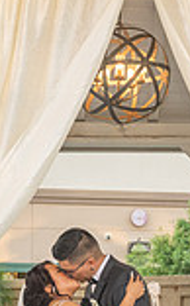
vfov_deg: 13.1
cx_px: 130
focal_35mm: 158
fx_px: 1314
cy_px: 304
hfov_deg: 8.3
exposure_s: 1/200
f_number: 5.6
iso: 500
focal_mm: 28
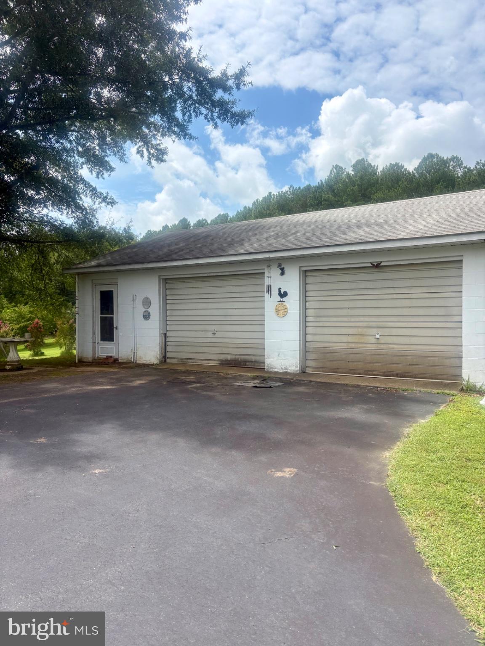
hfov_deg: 53.1
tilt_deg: -0.6
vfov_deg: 67.3
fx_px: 486
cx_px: 242
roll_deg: -0.1
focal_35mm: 26
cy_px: 323
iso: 50
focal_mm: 5.96
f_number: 1.6
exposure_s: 1/4065
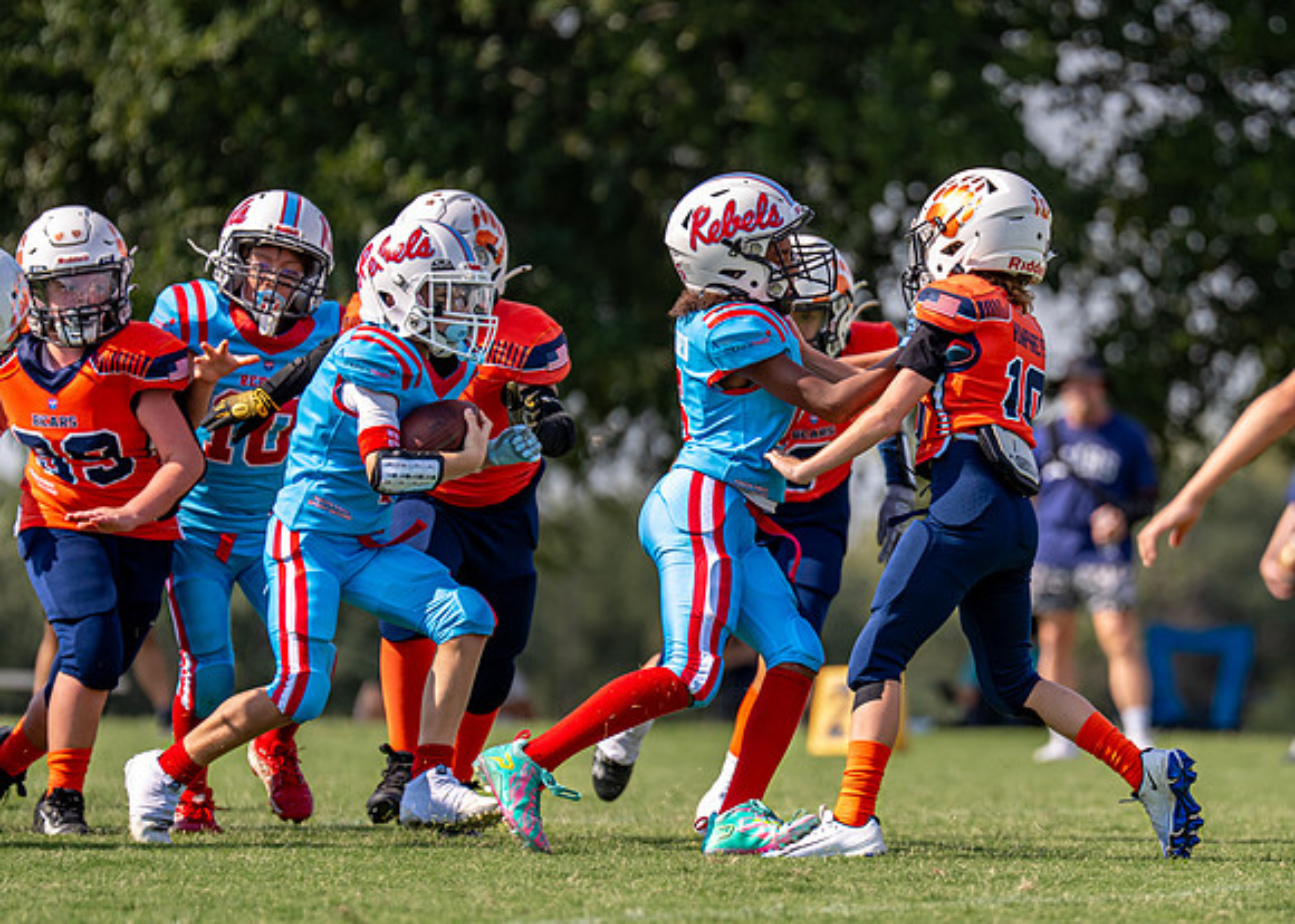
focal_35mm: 363
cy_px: 496
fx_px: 13361
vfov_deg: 4.0
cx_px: 893
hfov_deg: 5.5
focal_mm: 200
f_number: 2.8
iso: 125
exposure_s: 1/2000
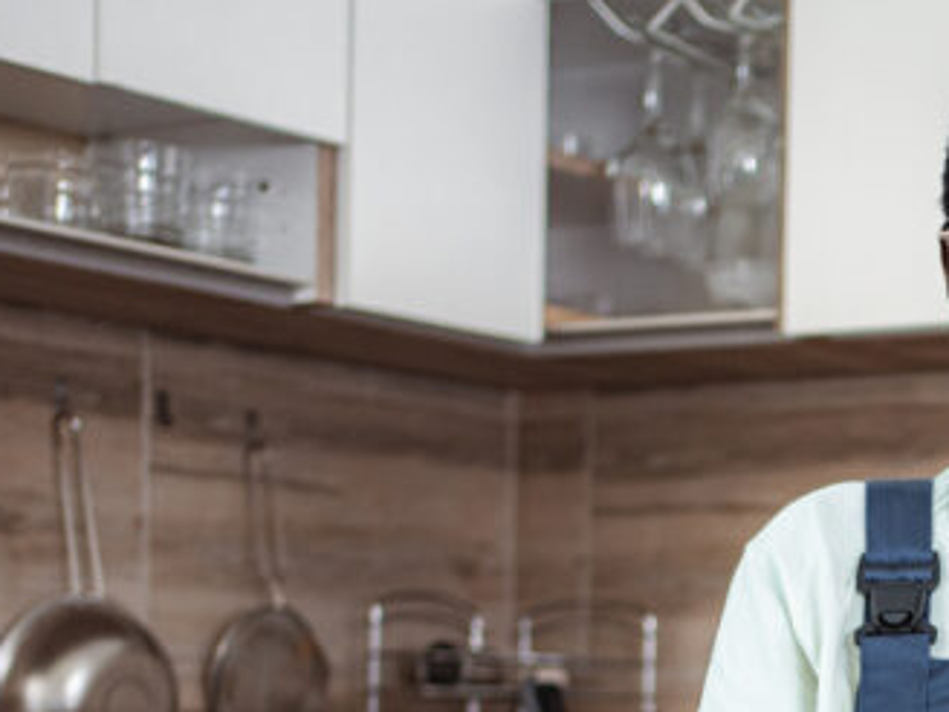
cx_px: 1027
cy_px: 962
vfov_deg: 13.5
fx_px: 2879
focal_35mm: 105
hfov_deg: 18.1
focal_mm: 35
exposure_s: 1/200
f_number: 1.8
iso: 400
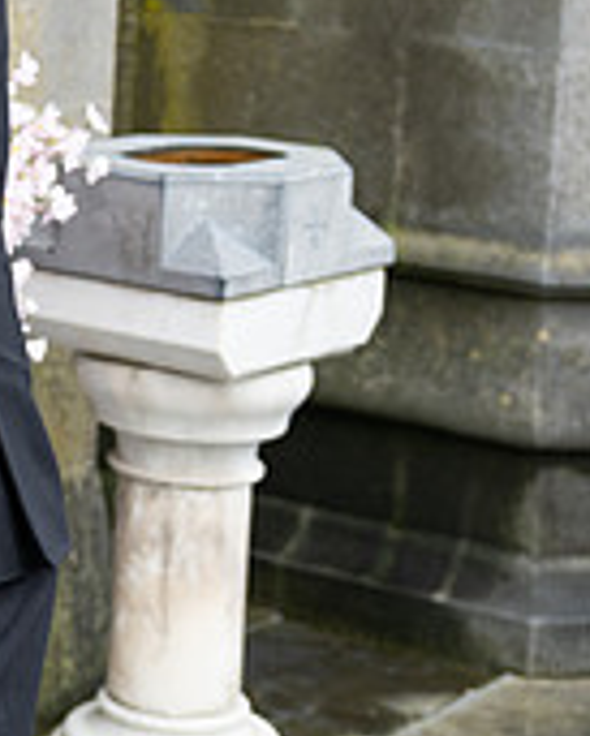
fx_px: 2639
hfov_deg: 12.3
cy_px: 54
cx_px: -189
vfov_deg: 15.7
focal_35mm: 121
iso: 125
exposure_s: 1/160
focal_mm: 38
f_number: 3.5
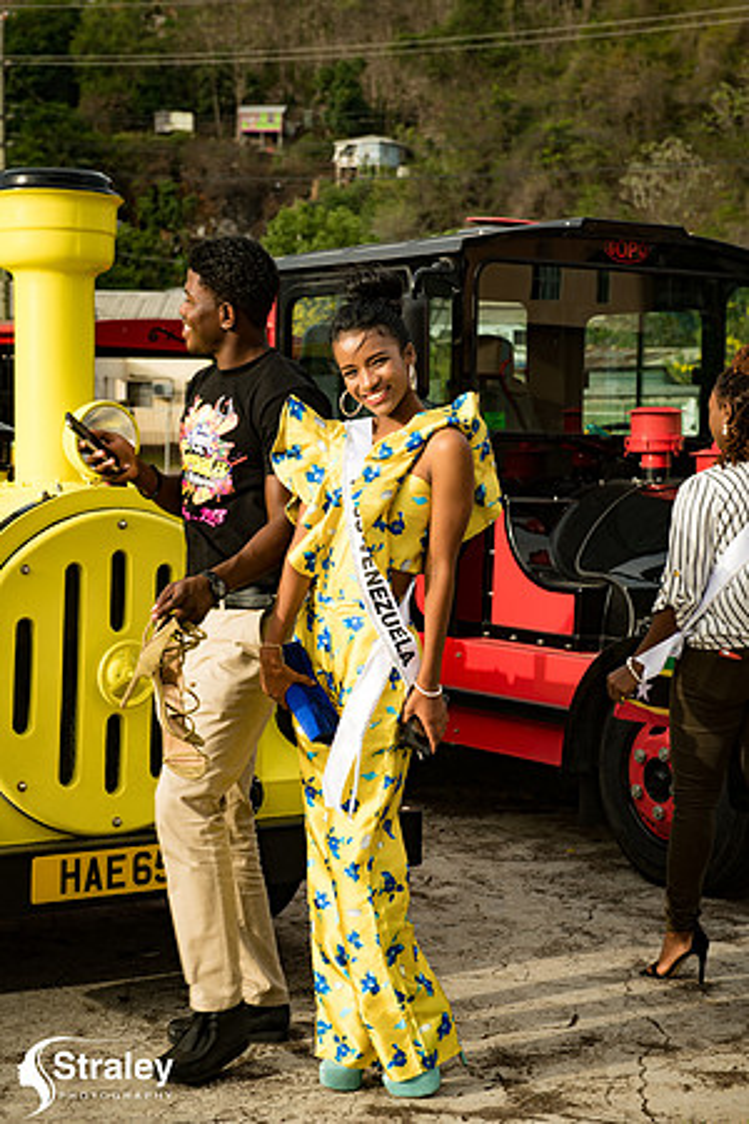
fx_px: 2060
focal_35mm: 66
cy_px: 562
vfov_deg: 30.5
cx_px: 374
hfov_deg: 20.6
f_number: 6.3
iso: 80
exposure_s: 1/250
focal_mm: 66
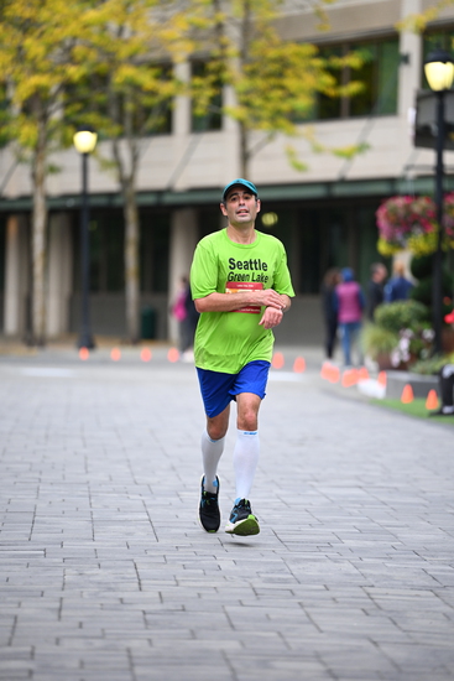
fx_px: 3781
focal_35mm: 200
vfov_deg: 10.3
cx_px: 227
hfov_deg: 6.9
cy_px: 340
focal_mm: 200
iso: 1000
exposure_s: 1/1600
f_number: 2.8
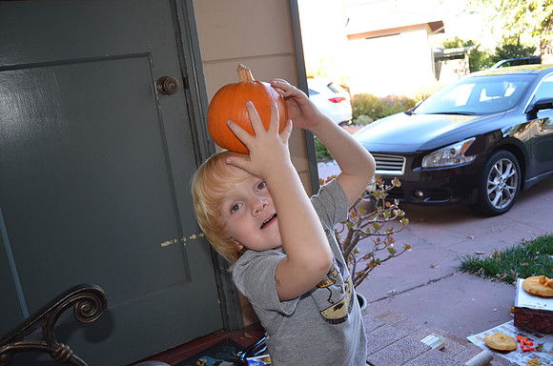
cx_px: 276
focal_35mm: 30
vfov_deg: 43.4
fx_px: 460
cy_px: 183
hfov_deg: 62.0
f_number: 3.8
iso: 280
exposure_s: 1/125
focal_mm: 20
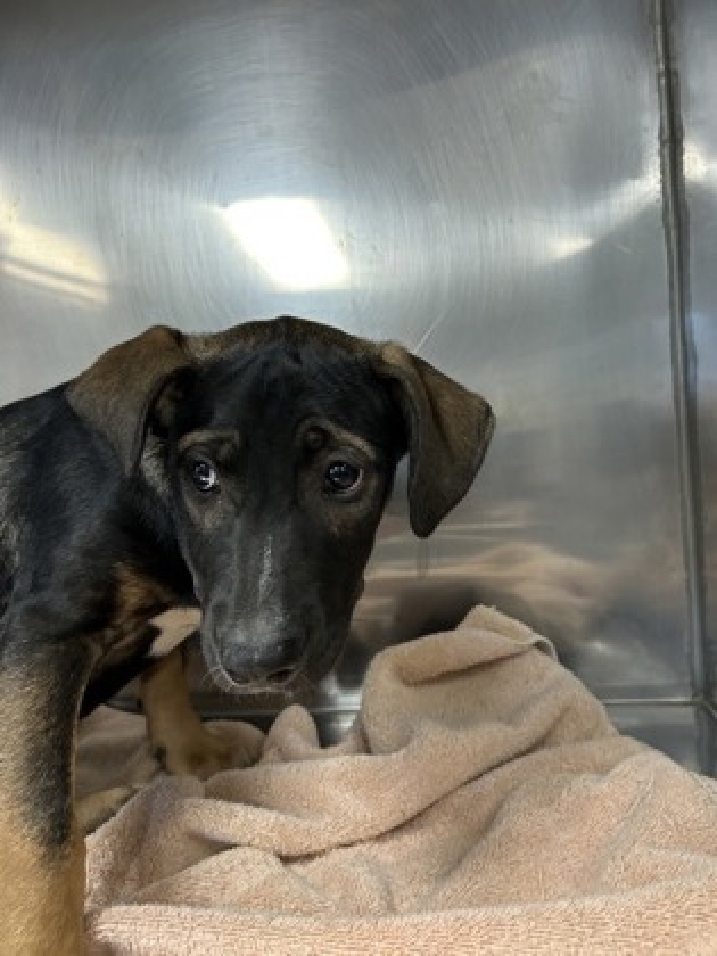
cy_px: 478
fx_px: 718
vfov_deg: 67.3
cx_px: 358
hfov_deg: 53.1
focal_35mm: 26
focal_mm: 5.7
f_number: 1.5
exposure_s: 1/60
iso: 125
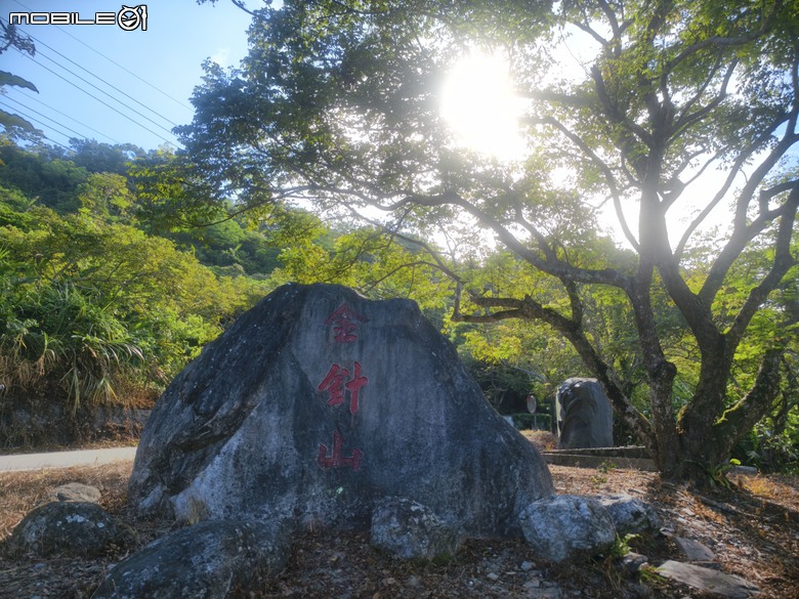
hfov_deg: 73.9
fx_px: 531
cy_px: 300
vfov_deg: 58.9
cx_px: 400
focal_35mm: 23
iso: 72
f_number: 1.57
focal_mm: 5.6
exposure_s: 1/782
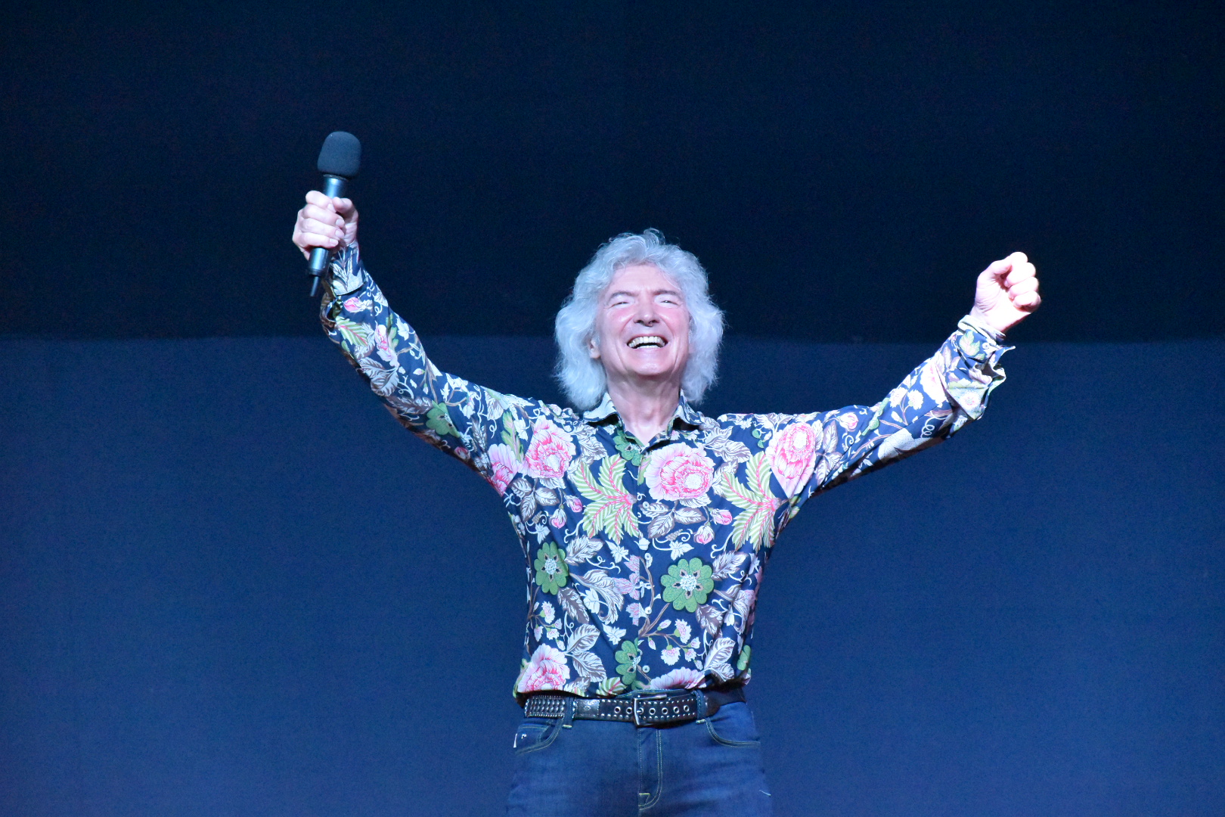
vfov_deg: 6.5
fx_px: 7145
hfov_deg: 9.8
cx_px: 612
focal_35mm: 210
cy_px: 408
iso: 12800
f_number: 5.6
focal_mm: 140
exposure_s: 1/125
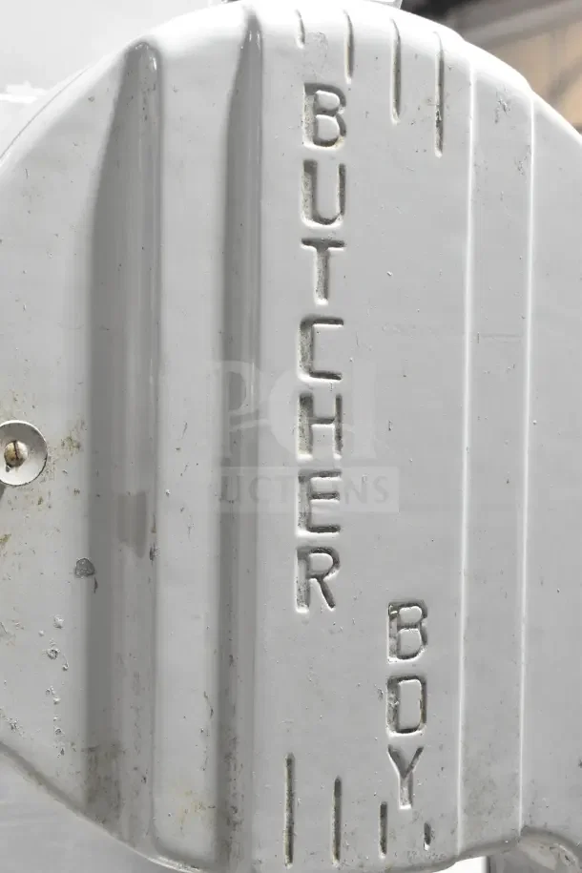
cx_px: 291
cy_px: 436
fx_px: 1382
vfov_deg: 35.1
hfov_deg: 23.8
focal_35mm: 57
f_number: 7.1
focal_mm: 38
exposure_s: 1/200
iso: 6400
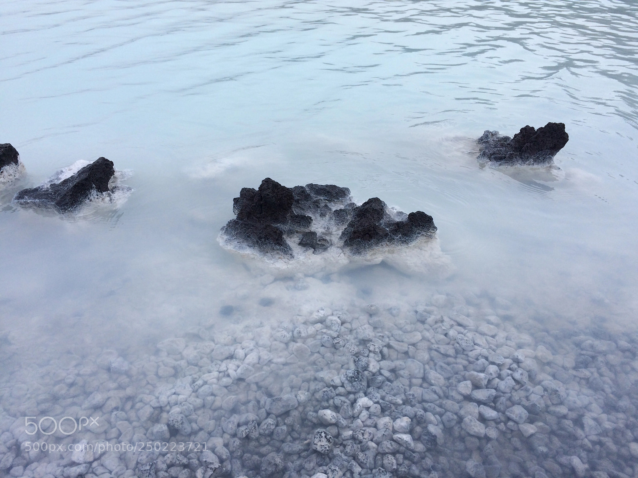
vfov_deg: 48.2
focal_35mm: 29
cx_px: 319
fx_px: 534
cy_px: 239
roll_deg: -0.3
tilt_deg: -31.8
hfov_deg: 61.7
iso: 32
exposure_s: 1/820
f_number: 2.2
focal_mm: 4.15
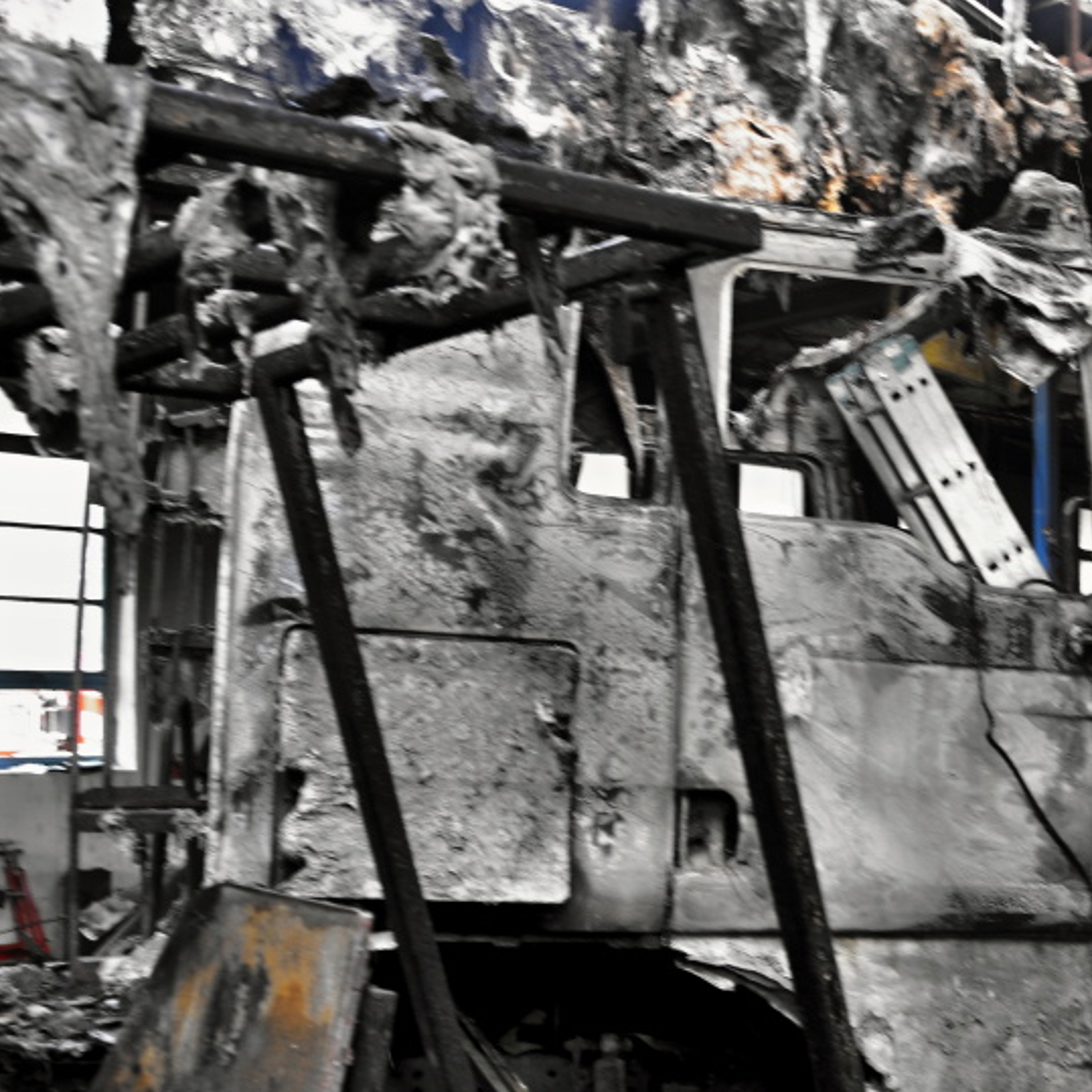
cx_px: 1056
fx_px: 1820
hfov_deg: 31.3
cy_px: 714
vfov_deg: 33.1
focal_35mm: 51
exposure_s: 1/40
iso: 200
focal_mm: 18
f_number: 6.3
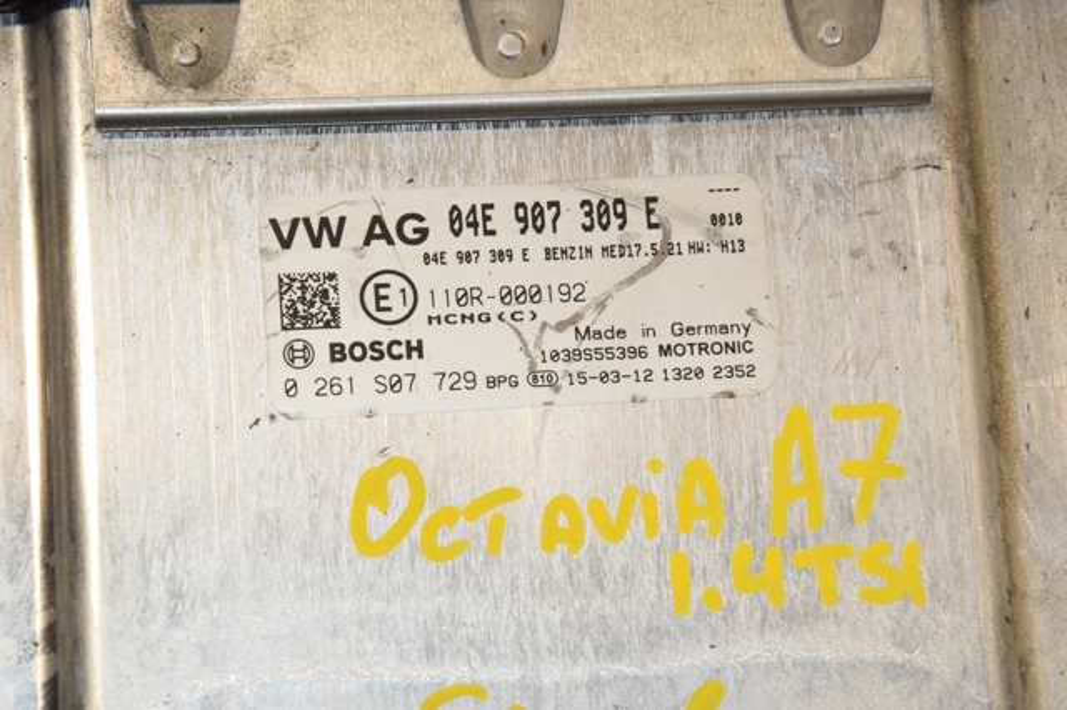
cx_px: 534
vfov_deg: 8.7
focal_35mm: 158
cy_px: 355
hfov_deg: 13.0
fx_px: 4666
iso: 800
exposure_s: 1/200
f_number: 11
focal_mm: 105
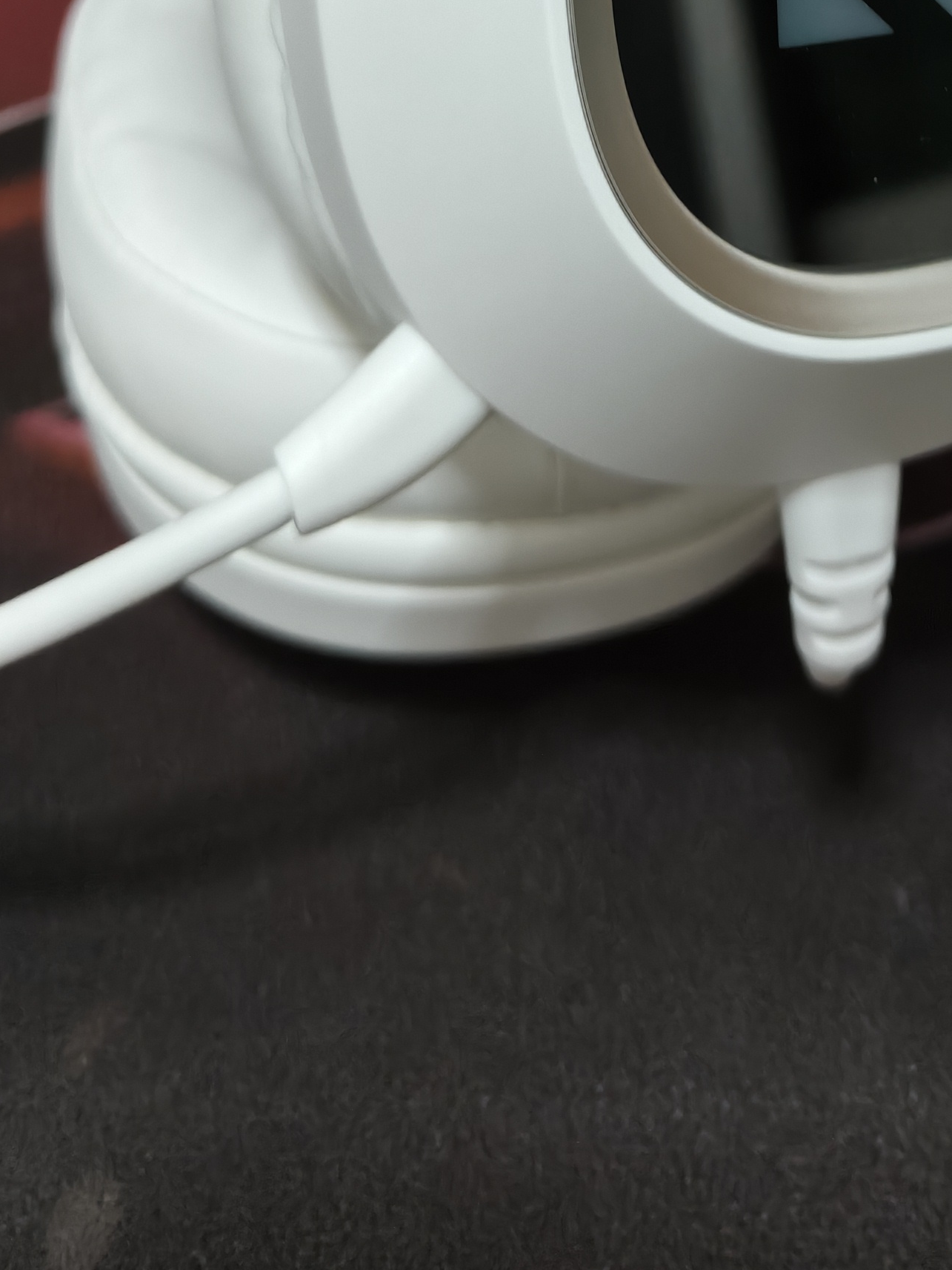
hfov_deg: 26.1
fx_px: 2017
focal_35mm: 55
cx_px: 768
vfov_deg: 30.1
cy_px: -228
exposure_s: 1/50
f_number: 1.88
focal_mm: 5.56
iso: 251
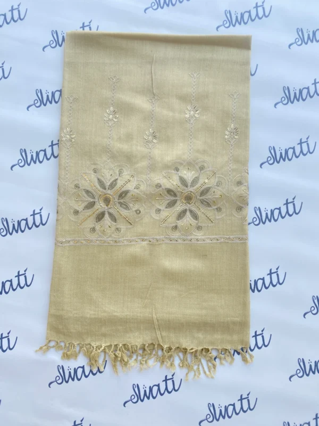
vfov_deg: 67.3
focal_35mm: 26
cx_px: 160
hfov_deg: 53.1
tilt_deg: -87.9
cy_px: 213
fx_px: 319
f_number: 1.8
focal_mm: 4.25
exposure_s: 1/333
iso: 32
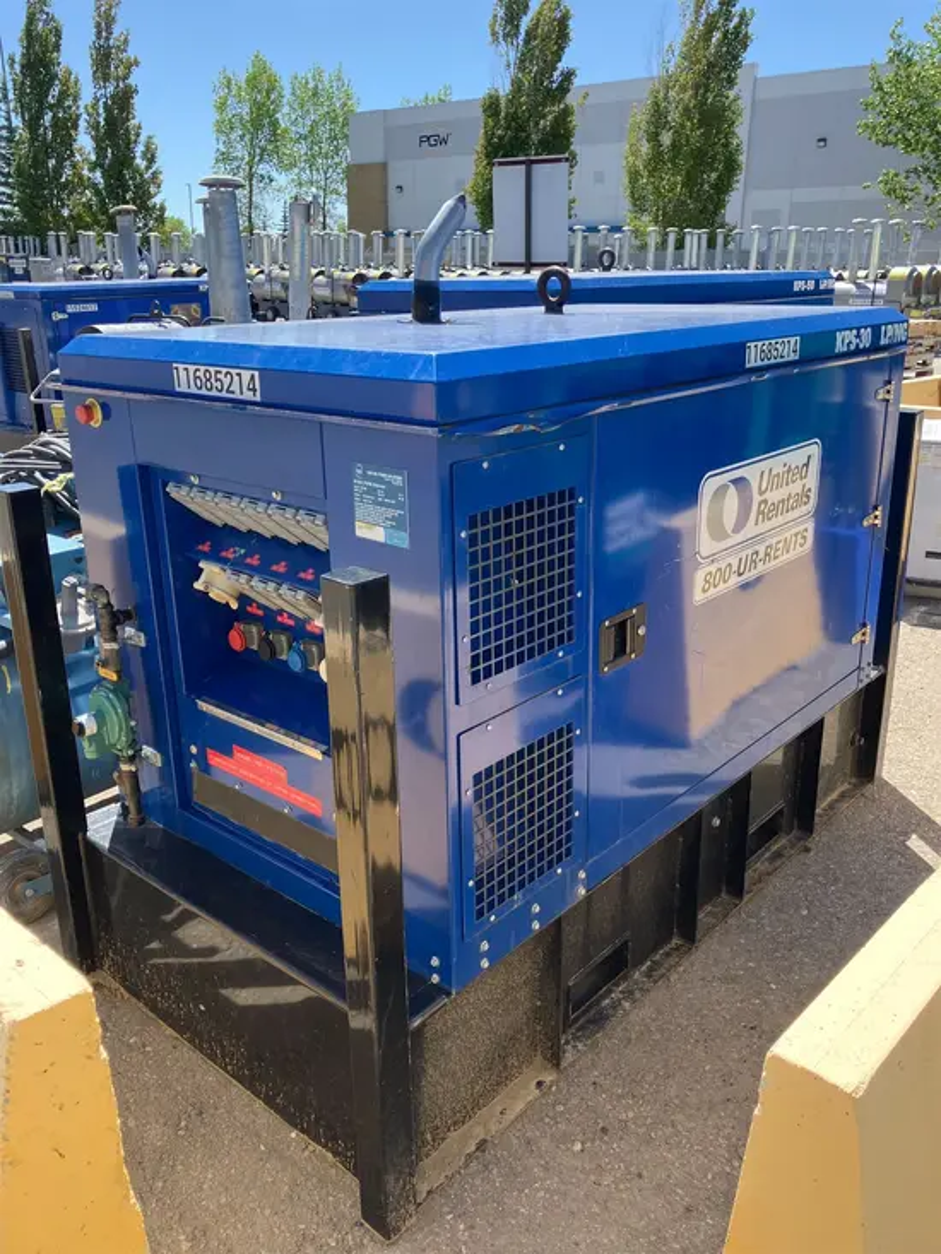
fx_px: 1015
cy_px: 627
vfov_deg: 63.4
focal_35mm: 28
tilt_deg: -16.5
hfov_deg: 49.8
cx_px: 470
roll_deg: -1.1
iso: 32
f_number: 1.8
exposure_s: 1/565
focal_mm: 3.99
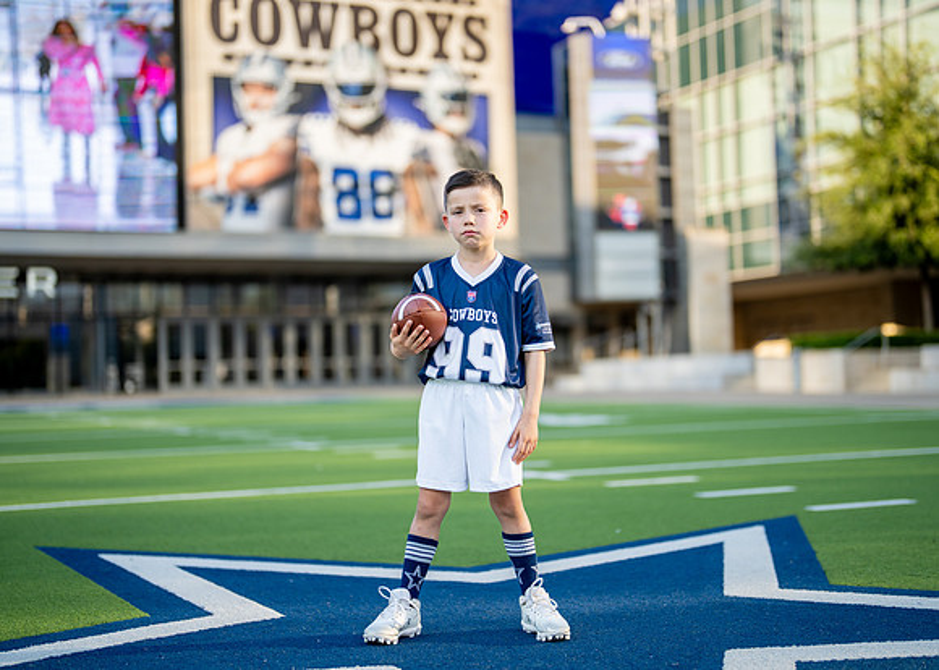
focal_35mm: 55
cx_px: 476
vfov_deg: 25.8
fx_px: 1462
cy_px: 337
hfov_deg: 35.6
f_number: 1.2
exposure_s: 1/2000
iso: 100
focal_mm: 50
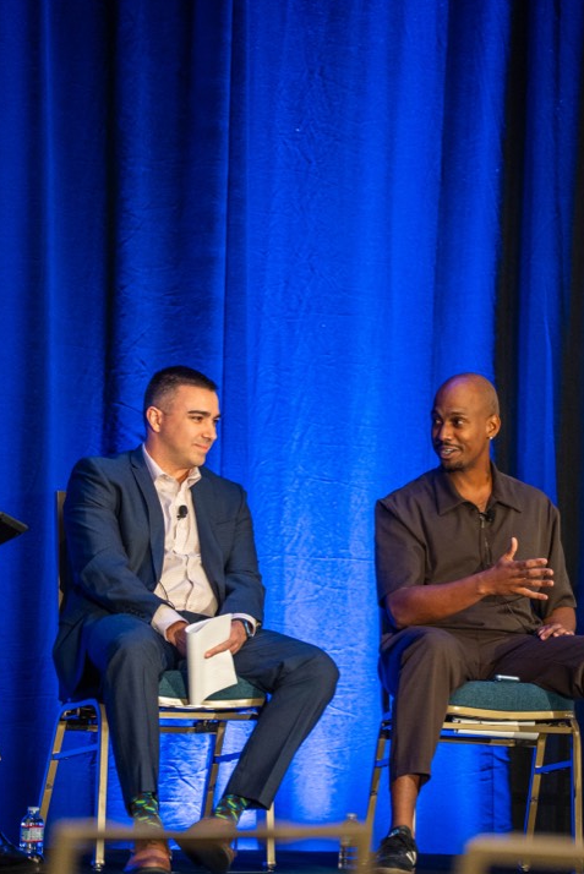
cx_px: 334
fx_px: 3766
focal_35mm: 155
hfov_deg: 8.9
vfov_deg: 13.2
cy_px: 475
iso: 3200
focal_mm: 123
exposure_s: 1/125
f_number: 2.8
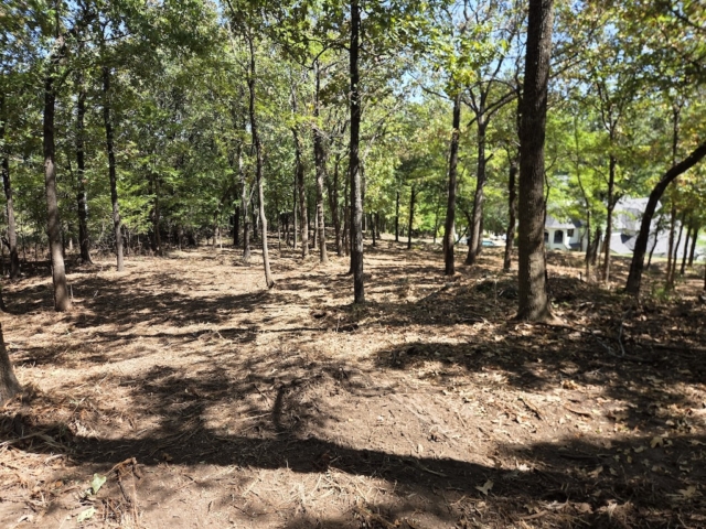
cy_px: 264
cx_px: 353
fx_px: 469
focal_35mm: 23
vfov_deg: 58.9
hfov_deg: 73.9
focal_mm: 5.4
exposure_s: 1/924
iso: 80
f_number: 1.8
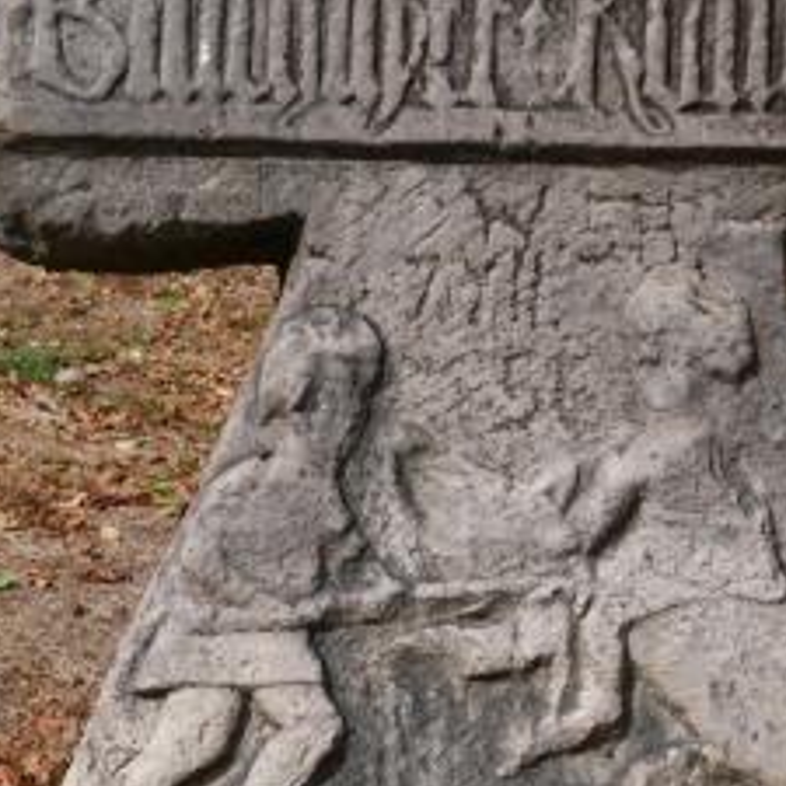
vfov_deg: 15.4
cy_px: 534
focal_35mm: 113
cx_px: 594
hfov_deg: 15.3
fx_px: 2903
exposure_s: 1/320
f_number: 8
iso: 200
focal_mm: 24
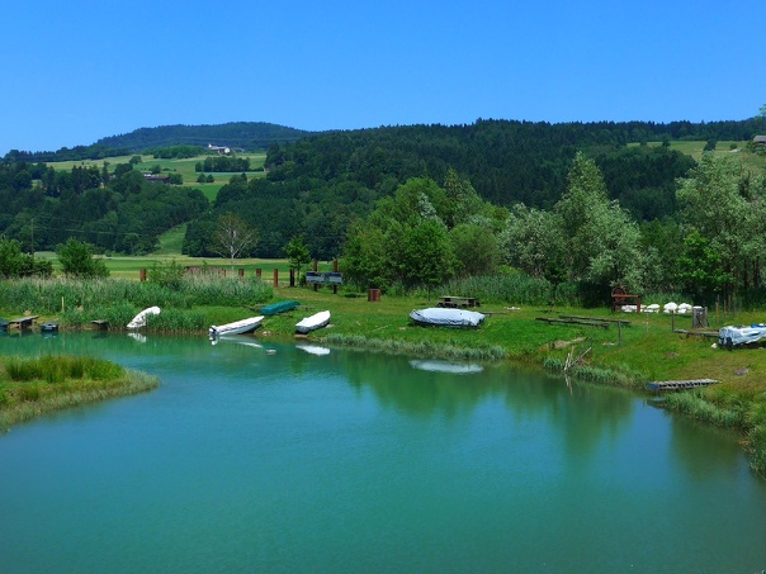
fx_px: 841
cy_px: 329
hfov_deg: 49.0
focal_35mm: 38
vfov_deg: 37.6
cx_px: 399
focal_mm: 6
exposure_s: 1/1300
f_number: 2.8
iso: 80
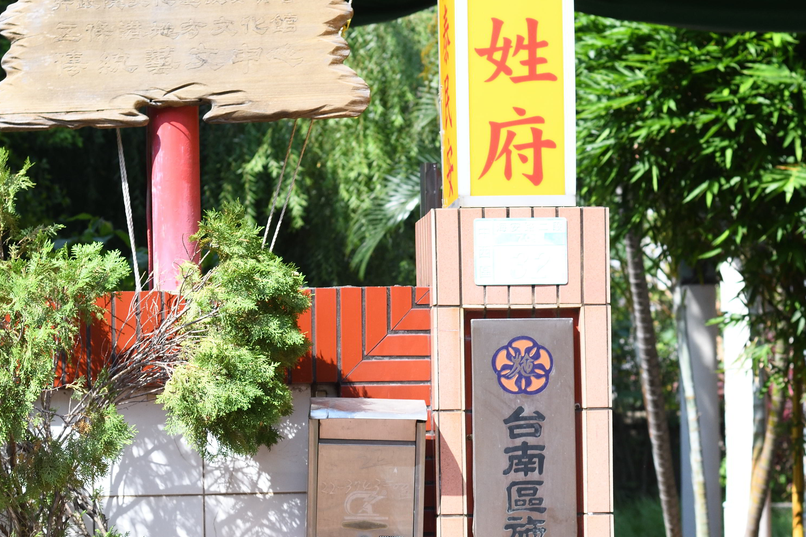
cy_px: 361
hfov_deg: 14.9
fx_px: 3089
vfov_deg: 9.9
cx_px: 329
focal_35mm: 138
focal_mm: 50
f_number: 5
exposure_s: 1/1000
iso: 400
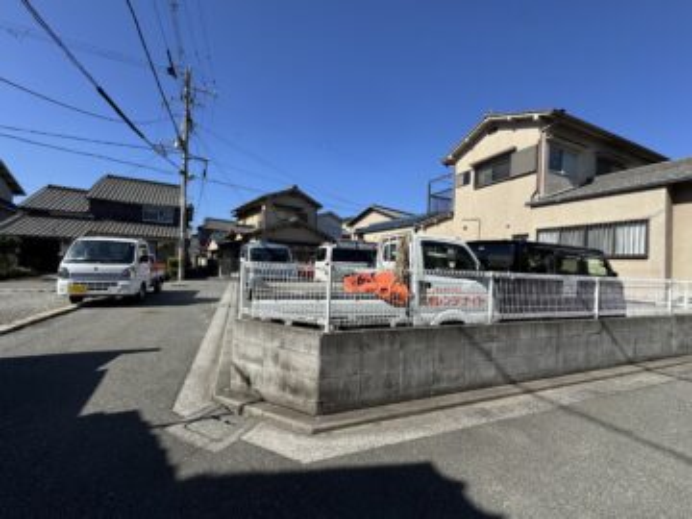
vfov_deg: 85.7
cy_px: 260
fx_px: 280
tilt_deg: +1.8
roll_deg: -2.5
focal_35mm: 14
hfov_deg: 102.1
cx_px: 346
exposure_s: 1/2494
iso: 50
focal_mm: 2.22
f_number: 2.2
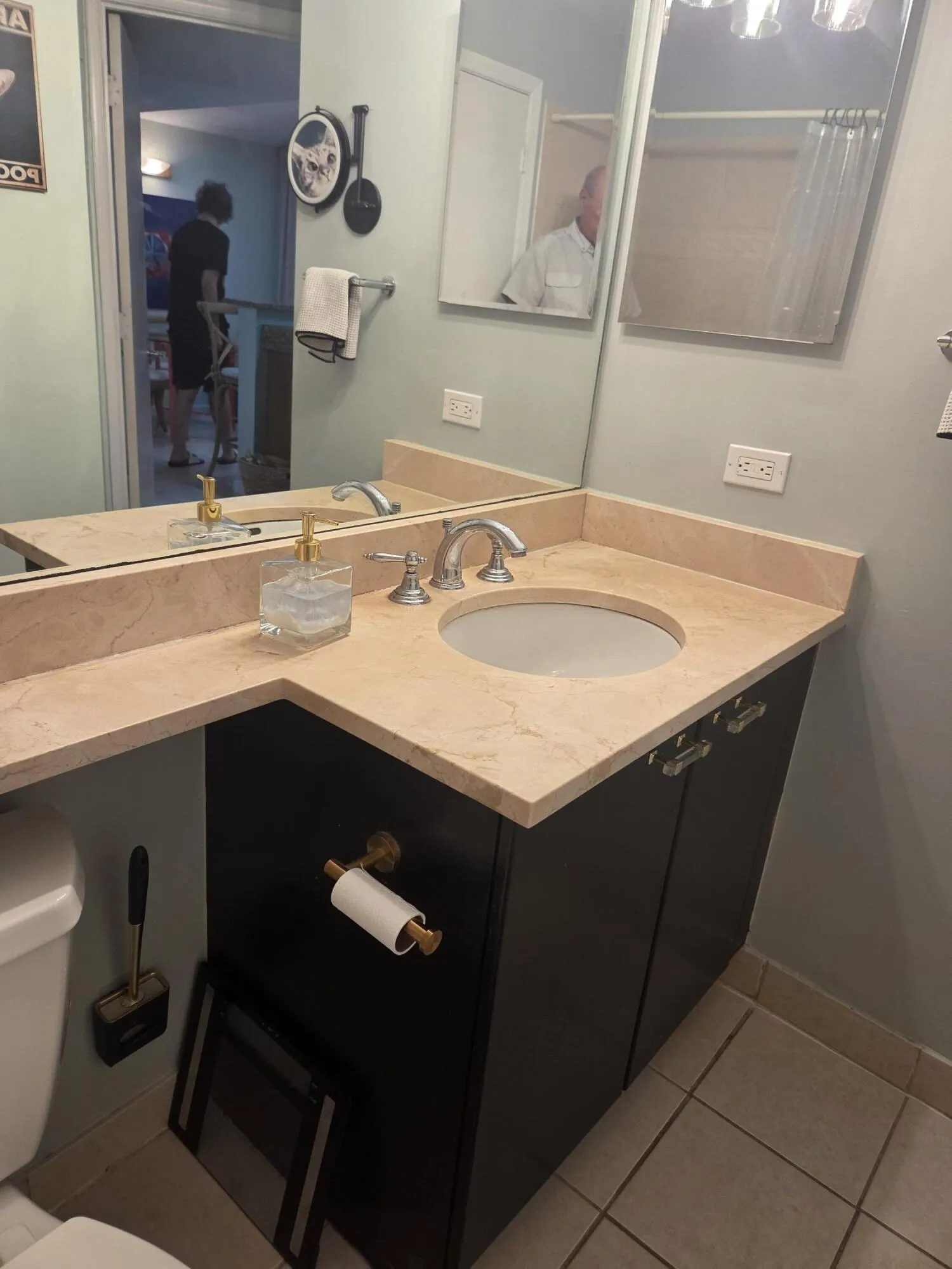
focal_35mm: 23
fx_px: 843
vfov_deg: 73.9
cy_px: 634
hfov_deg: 58.9
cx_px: 476
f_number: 1.8
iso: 250
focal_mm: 5.4
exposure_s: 1/120
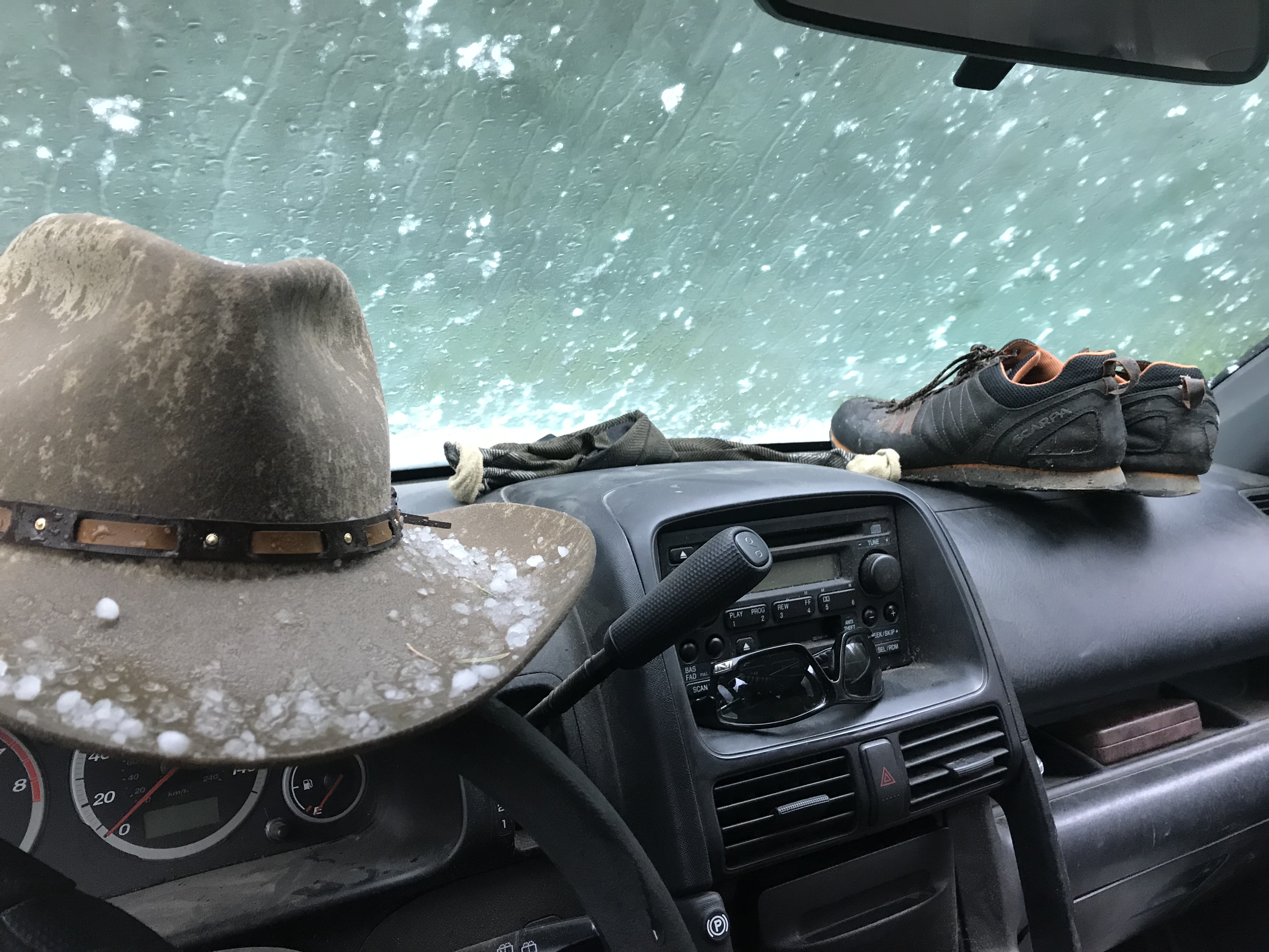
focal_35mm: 28
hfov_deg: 63.4
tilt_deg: -11.9
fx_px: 1026
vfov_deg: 49.7
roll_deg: -0.2
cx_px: 634
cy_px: 476
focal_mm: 3.99
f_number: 1.8
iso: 50
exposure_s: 1/15
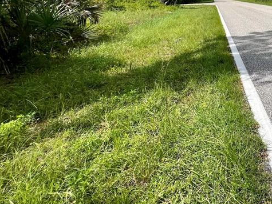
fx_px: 220
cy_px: -9
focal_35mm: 28
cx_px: 282
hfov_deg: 49.4
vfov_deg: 41.7
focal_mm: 1.57
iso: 32
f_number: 1.8
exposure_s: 1/2137
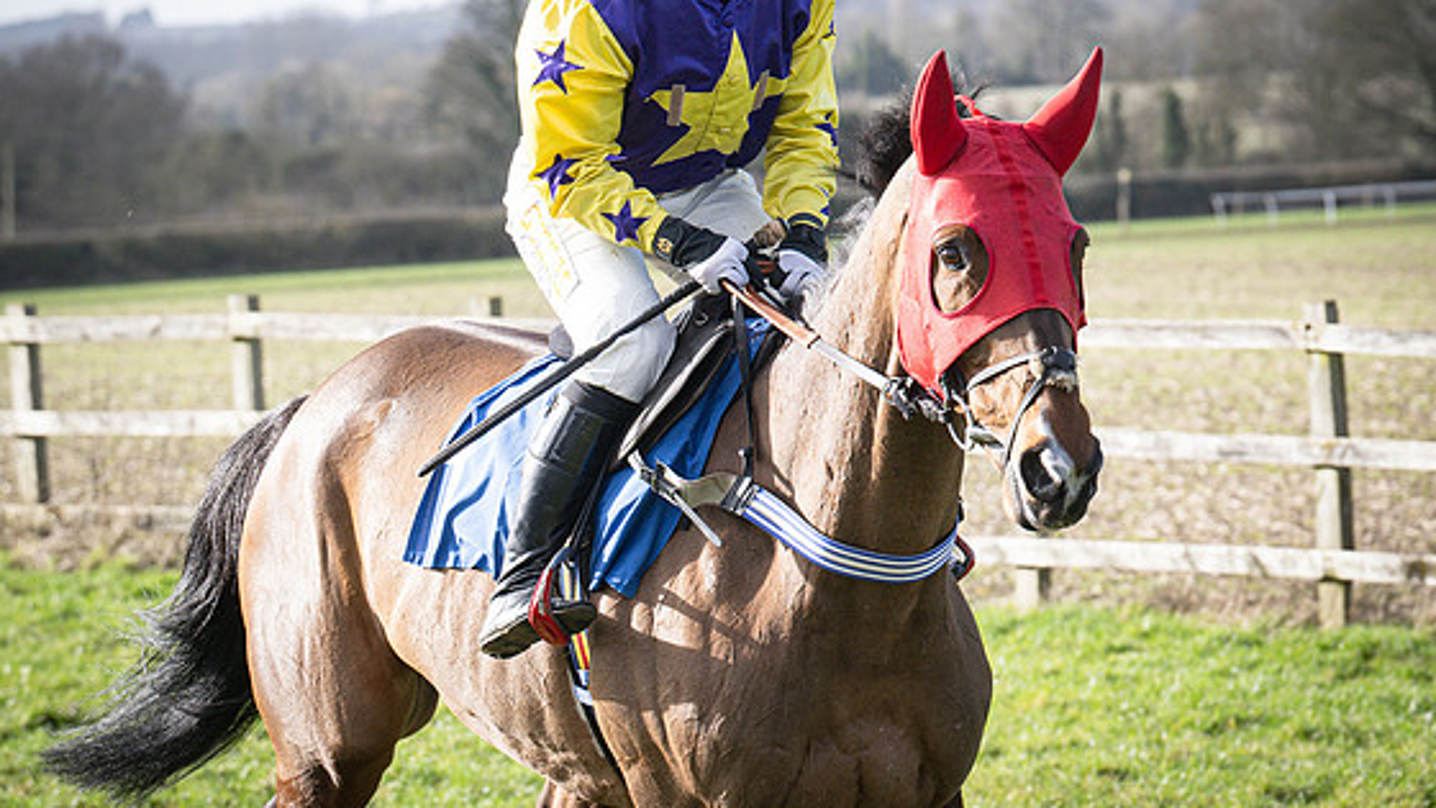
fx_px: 8377
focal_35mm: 220
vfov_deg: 5.5
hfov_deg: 9.8
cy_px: 262
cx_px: 915
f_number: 5
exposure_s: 1/800
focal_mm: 105
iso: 400
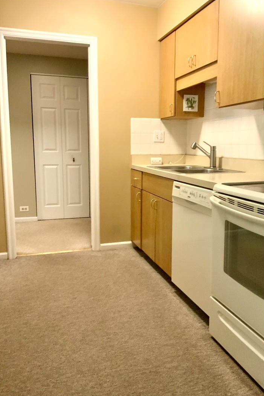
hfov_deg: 42.3
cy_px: 198
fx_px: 341
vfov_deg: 60.3
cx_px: 143
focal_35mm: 31
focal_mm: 3
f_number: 1.8
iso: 250
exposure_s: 1/60
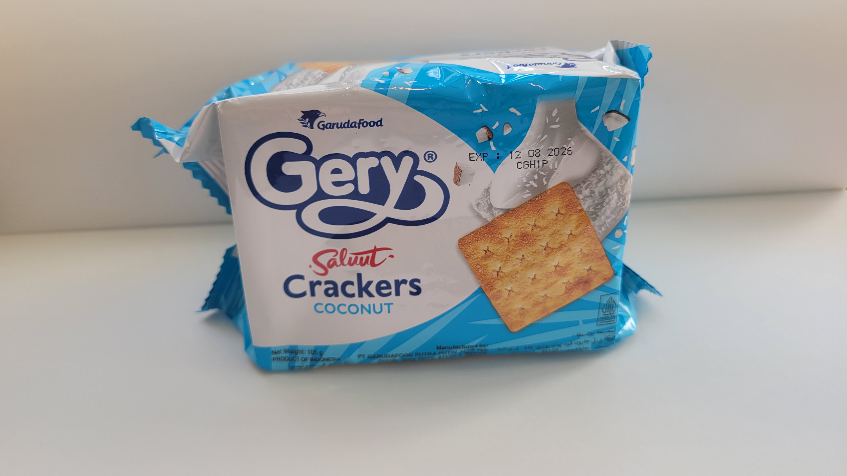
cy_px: 214
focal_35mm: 29
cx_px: 415
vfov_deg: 40.1
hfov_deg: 66.1
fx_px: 651
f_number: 1.8
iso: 40
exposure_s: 1/261
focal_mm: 5.4
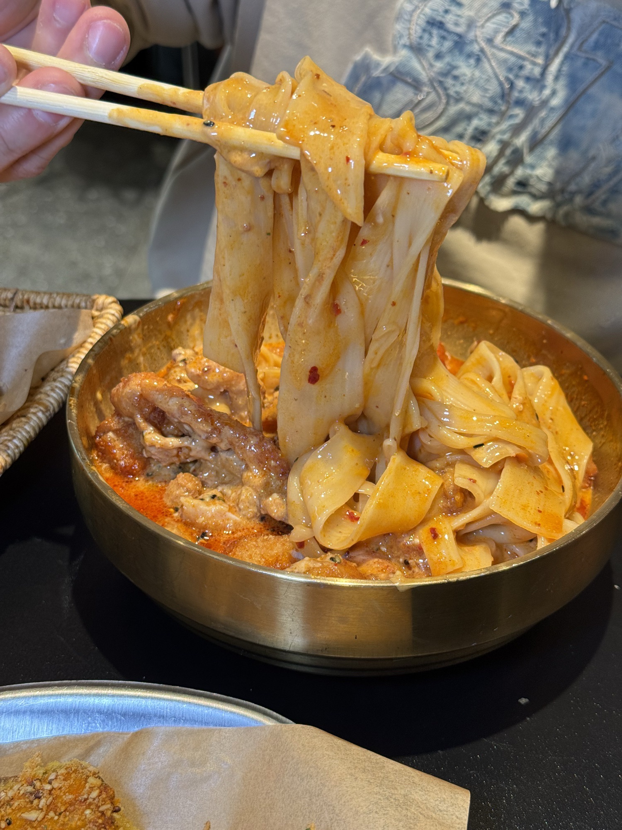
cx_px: 311
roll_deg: -4.0
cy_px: 415
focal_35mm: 48
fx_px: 1150
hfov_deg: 30.3
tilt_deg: -34.2
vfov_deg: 39.7
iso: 80
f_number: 1.78
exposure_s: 1/50
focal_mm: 6.76
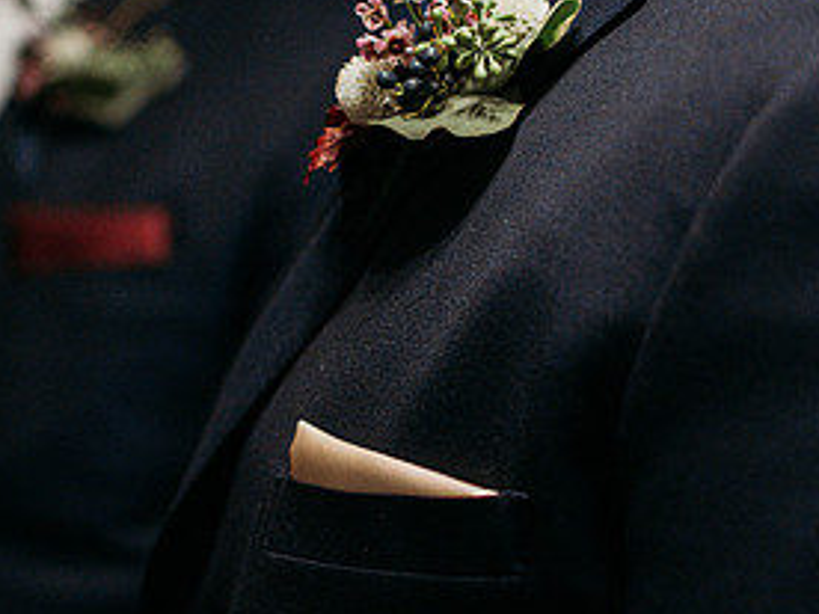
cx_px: 374
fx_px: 2508
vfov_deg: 14.0
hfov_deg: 18.5
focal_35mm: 106
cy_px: 343
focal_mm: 35
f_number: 1.8
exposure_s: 1/800
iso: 1000
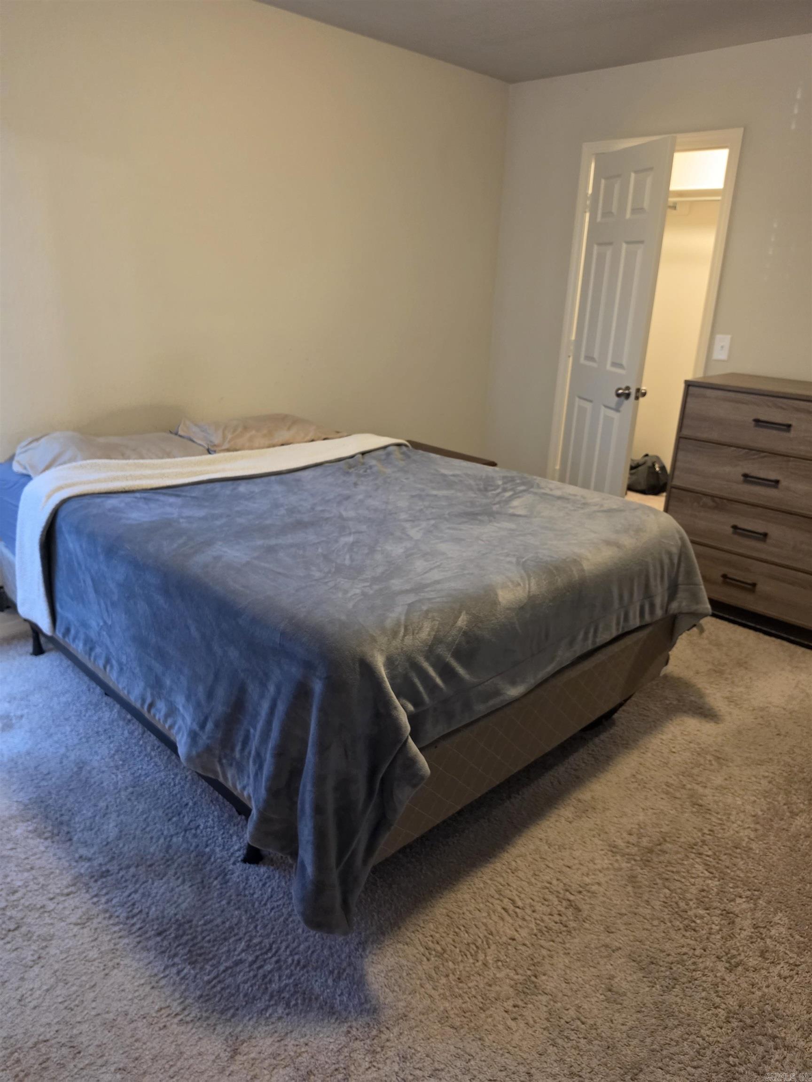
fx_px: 719
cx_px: 406
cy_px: 541
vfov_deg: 73.9
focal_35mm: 23
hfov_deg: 58.9
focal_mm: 6.5
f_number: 1.4
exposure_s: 1/120
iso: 1000
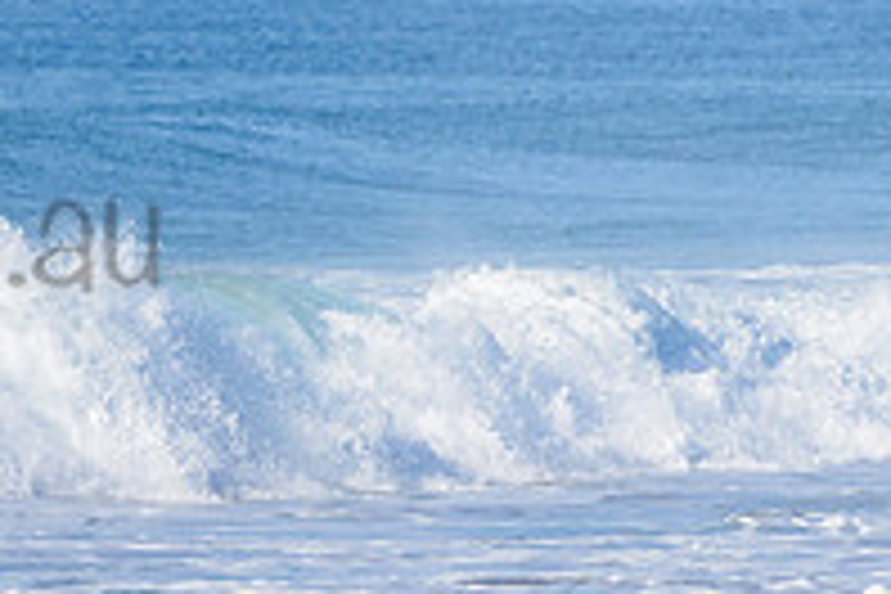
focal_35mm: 1466
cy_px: 182
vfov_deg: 0.9
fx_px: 36281
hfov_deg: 1.4
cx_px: -315
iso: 160
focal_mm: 500
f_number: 5.6
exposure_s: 1/2000
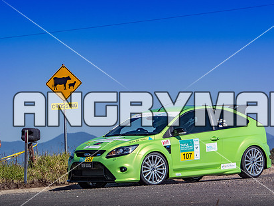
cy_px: 109
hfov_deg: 8.9
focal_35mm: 223
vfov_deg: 6.7
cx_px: 157
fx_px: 1766
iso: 100
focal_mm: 110
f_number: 4.5
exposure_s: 1/2500
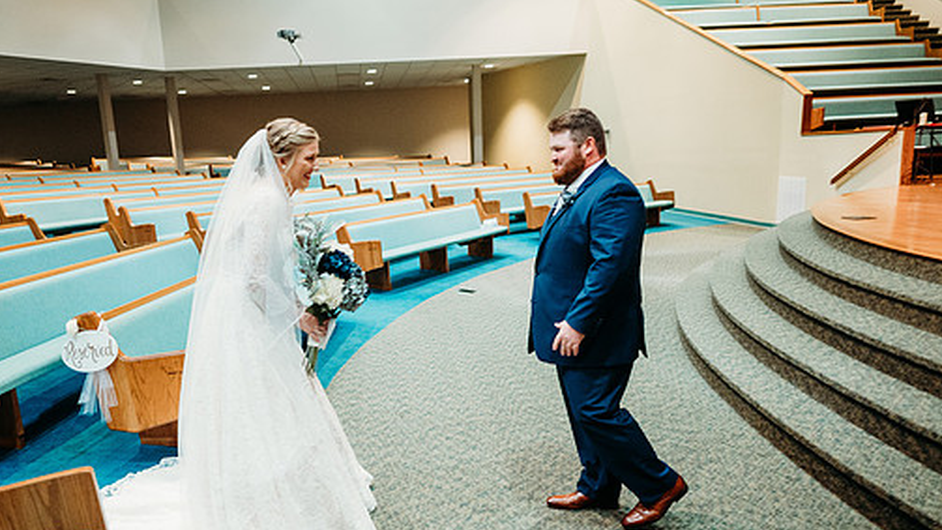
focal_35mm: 29
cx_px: 408
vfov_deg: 39.9
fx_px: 724
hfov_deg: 65.8
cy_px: 329
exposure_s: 1/100
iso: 2500
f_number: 1.8
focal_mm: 24
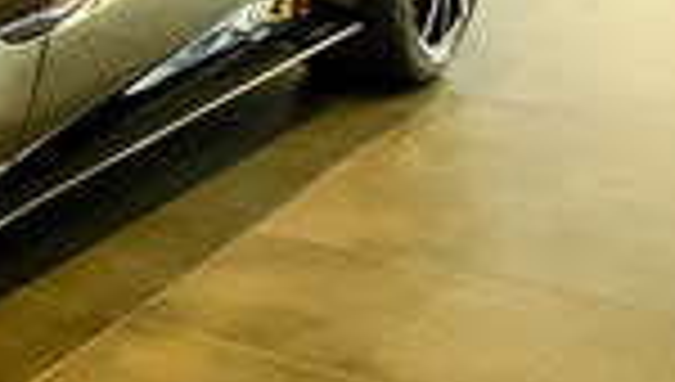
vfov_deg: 10.5
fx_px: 2062
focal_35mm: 115
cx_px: -436
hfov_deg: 16.4
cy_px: 16
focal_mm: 22
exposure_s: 1/50
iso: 1250
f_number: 4.5
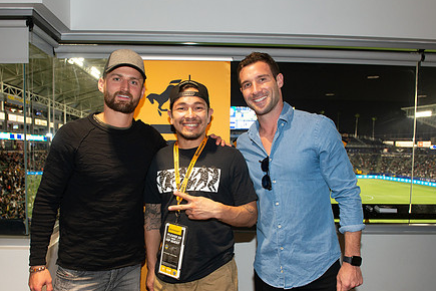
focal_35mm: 32
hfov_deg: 58.6
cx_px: 193
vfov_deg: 40.9
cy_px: 179
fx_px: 388
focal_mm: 24
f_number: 6.3
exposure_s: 1/60
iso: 640
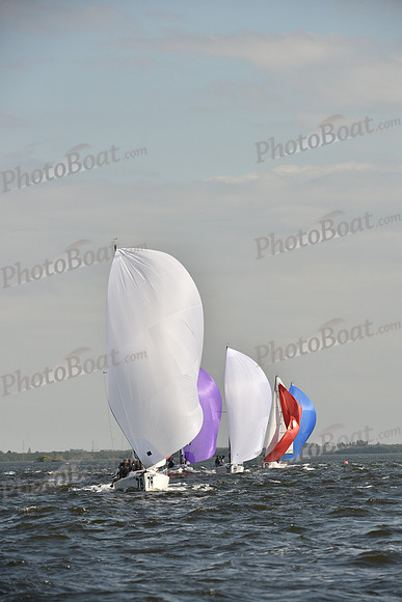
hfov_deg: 6.9
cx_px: 201
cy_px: 301
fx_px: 3348
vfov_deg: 10.3
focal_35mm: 200
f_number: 7.1
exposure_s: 1/1250
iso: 250
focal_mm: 200
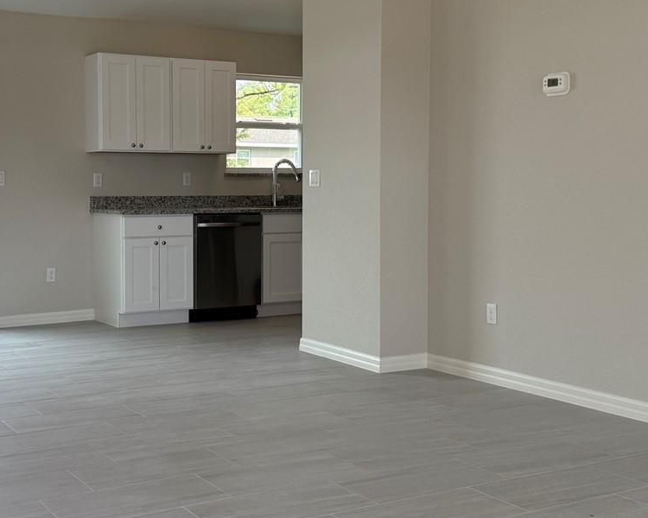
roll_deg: +0.4
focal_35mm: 50
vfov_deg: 30.2
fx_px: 959
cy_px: 231
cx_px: 245
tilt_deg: -2.0
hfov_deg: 37.1
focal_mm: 6.76
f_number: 1.78
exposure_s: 1/683
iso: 100
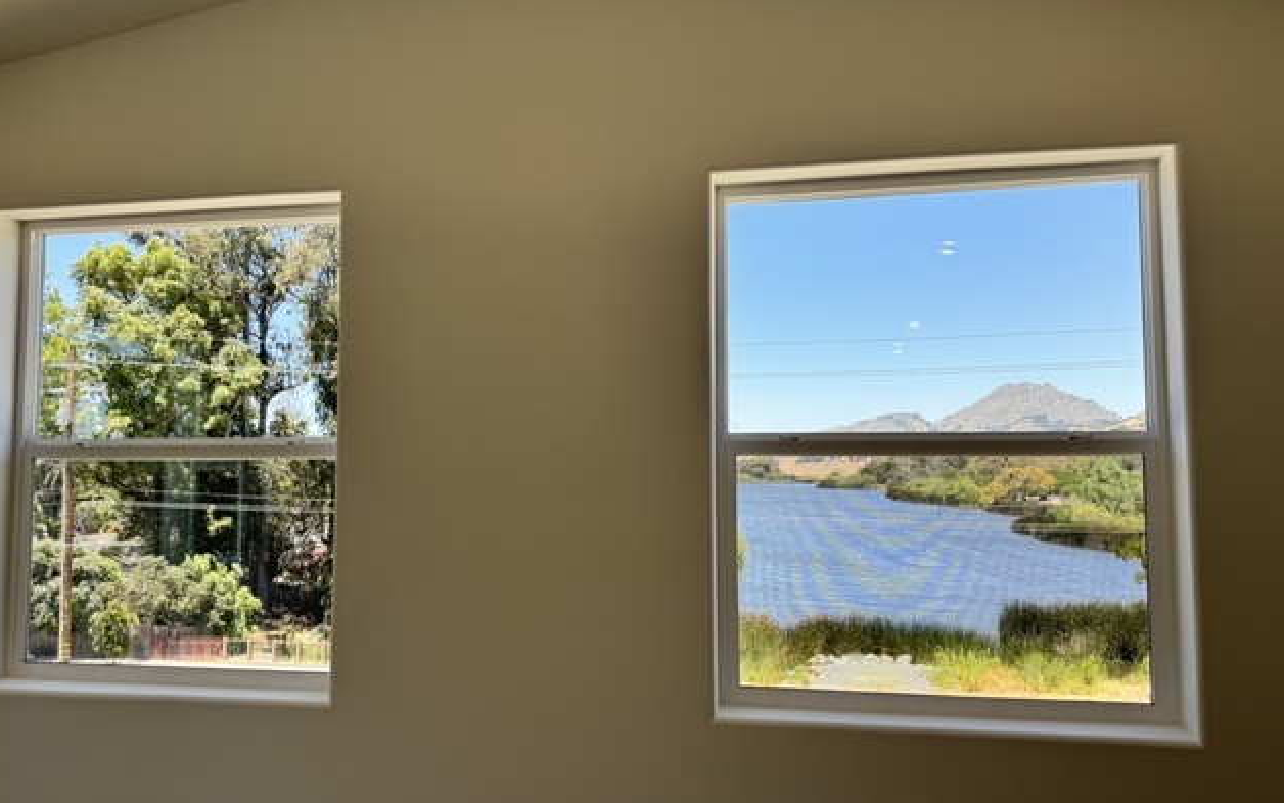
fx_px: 945
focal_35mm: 27
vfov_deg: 46.1
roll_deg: -0.1
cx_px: 627
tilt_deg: +2.6
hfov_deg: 68.4
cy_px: 407
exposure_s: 1/1131
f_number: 1.78
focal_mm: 6.76
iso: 80
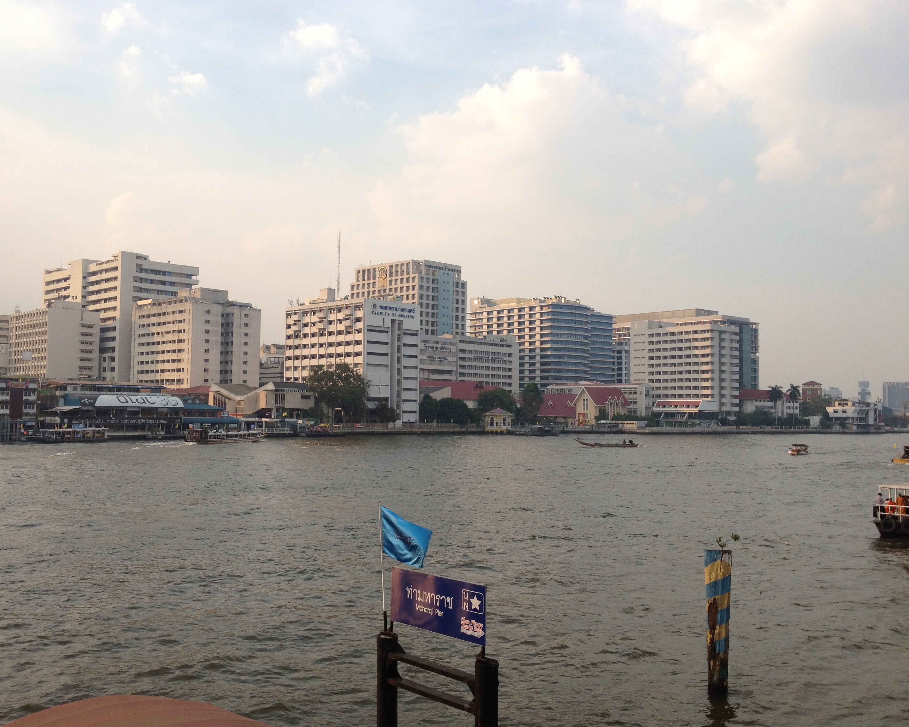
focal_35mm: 37
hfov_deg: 49.1
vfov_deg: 40.1
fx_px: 995
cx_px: 435
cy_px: 364
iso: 64
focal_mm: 4.28
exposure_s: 1/890
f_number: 2.4
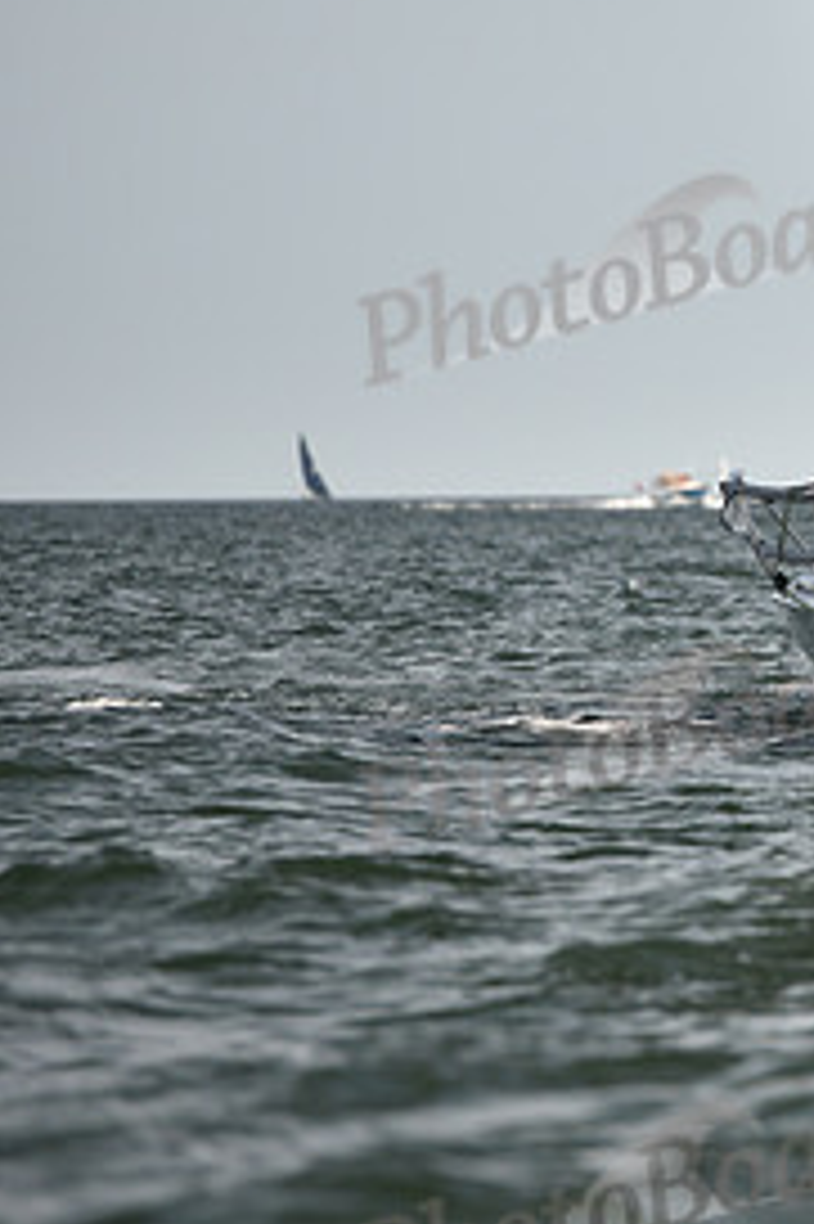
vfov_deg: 5.1
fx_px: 13753
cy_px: 439
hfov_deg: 3.4
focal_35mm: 405
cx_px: 1228
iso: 250
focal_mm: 190
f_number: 3.2
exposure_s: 1/1250
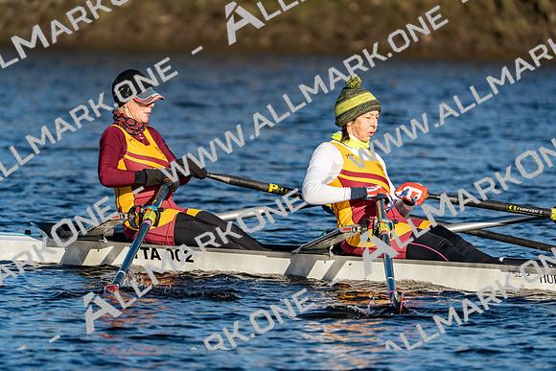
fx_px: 6086
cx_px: 278
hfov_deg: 5.2
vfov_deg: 3.5
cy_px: 186
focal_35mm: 394
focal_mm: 394
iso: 320
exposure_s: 1/2000
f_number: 6.3
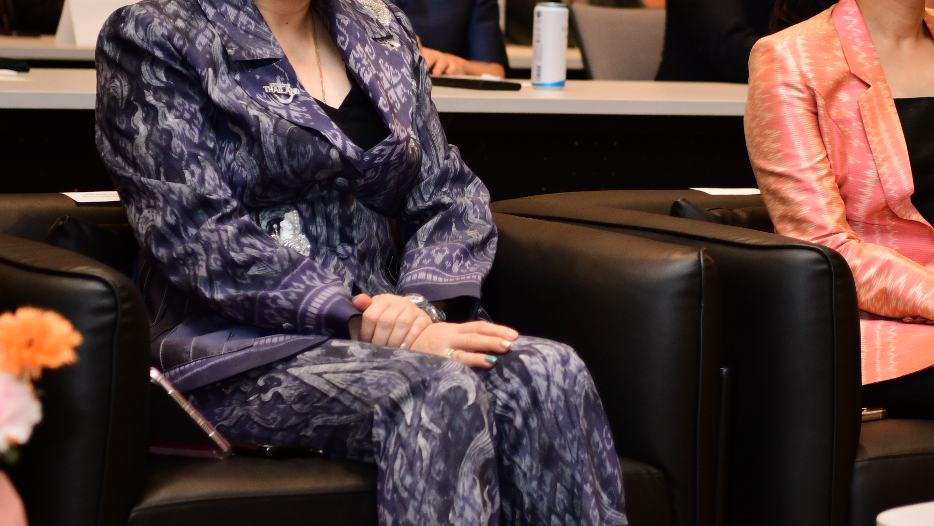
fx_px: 3740
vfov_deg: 8.0
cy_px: 136
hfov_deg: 14.2
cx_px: 672
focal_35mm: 151
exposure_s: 1/200
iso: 1000
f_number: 2.8
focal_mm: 62
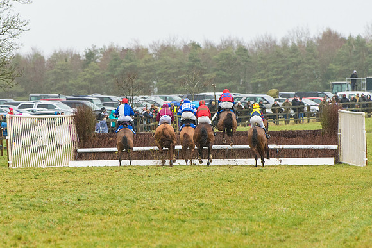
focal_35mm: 331
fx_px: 3417
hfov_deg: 6.2
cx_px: 184
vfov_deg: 4.2
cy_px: 124
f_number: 4
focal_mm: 200
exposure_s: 1/1000
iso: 1000
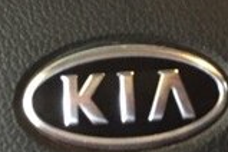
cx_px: 112
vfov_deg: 10.0
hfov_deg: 16.4
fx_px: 792
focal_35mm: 125
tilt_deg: -19.0
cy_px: -166
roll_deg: +2.1
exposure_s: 1/25
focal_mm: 4.15
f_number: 2.2
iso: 250
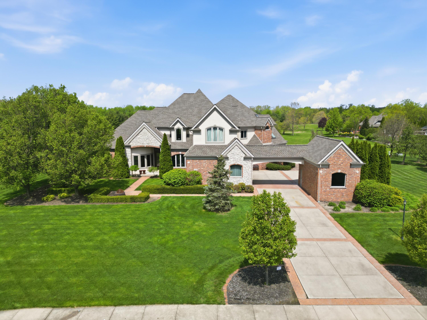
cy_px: 160
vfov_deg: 56.8
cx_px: 214
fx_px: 296
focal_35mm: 24
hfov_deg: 71.6
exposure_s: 1/4000
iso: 100
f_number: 1.7
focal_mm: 6.7
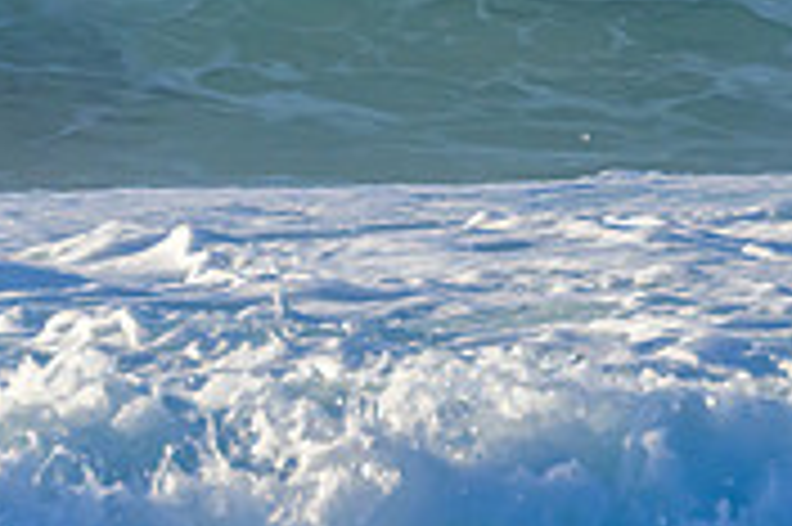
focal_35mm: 2149
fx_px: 47233
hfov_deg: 1.0
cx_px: 13
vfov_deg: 0.6
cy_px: -176
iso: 800
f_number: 11
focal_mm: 560
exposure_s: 1/1600
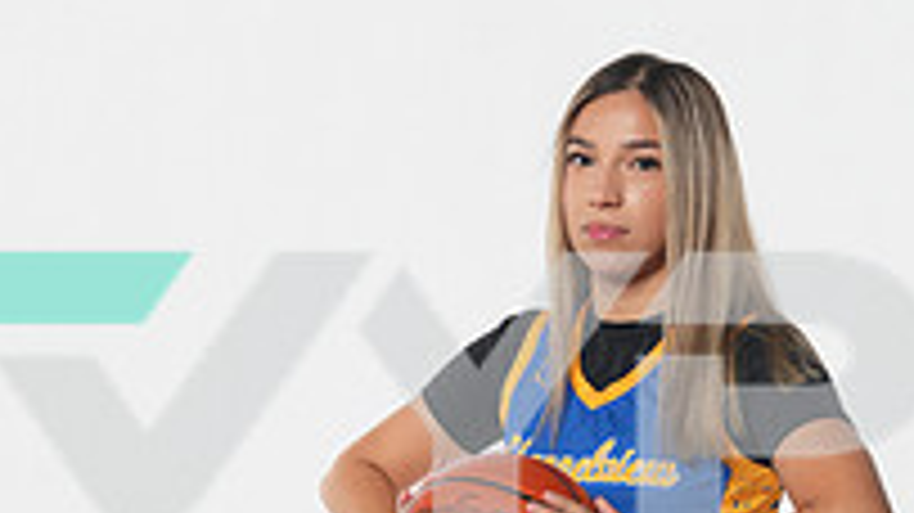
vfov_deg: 11.0
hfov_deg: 19.9
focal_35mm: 107
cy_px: 711
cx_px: 594
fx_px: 2598
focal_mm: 46.1
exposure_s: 1/125
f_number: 7.1
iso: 500
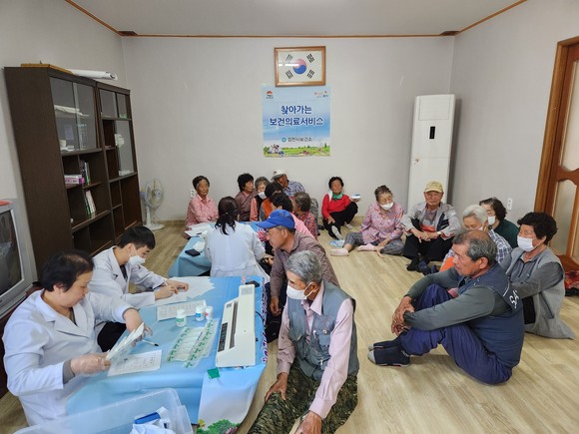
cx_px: 290
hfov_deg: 73.9
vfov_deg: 58.9
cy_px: 217
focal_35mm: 23
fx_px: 385
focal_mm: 5.4
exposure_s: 1/120
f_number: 1.8
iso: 400
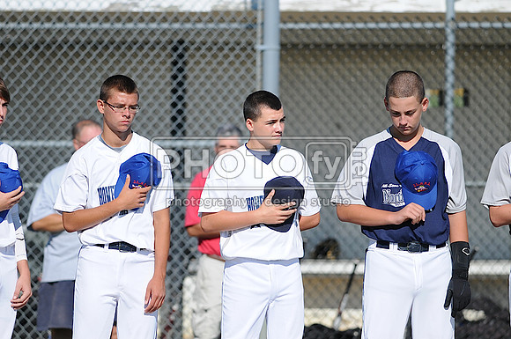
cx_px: 256
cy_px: 170
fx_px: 6379
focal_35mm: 450
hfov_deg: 4.6
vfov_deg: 3.0
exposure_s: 1/2000
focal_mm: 300
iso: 200
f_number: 4
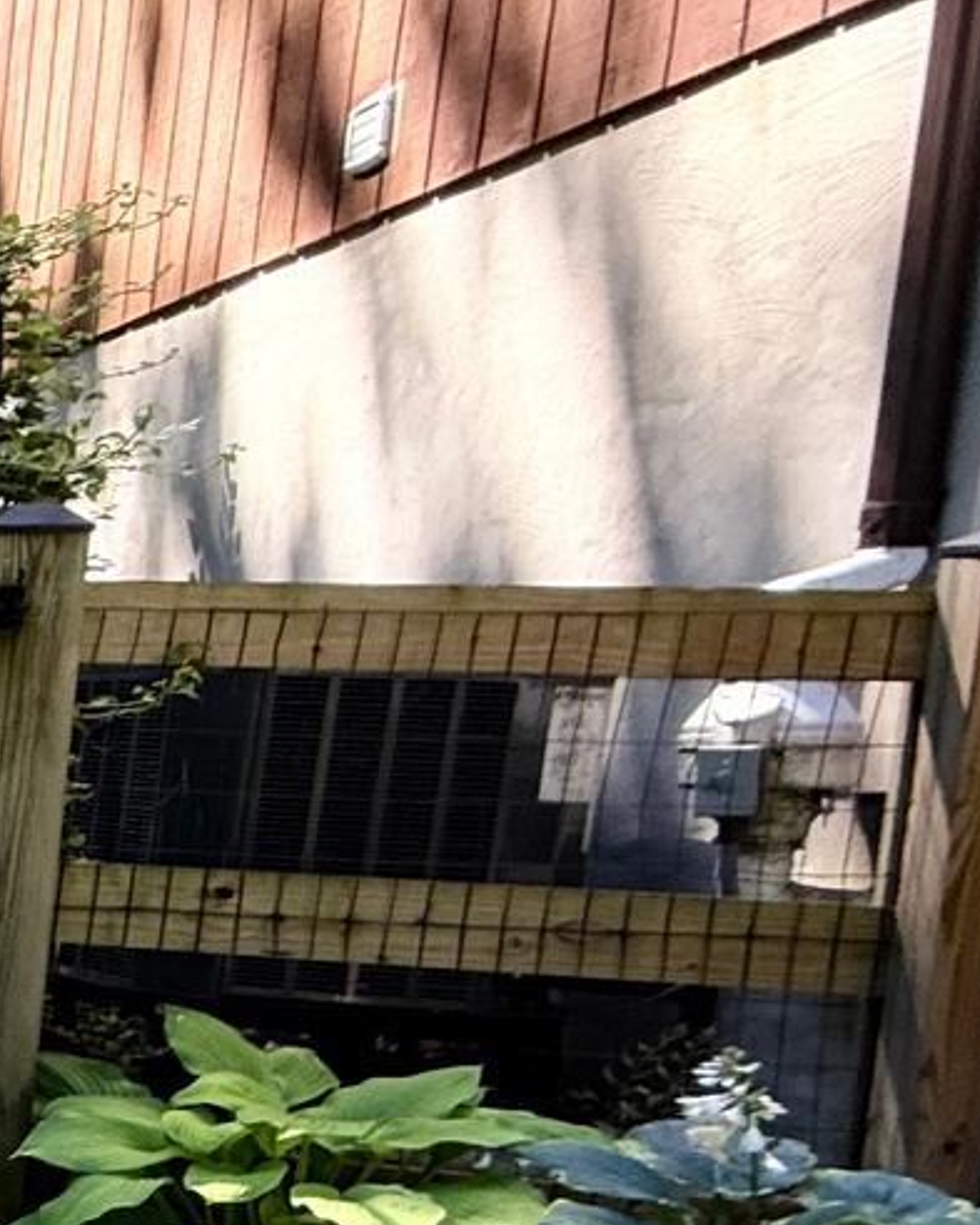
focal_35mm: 57
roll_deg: -0.7
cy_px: 958
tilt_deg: -7.9
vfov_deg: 32.2
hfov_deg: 14.2
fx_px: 2066
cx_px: -1496
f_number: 2.2
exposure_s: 1/99
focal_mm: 2.22
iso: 80
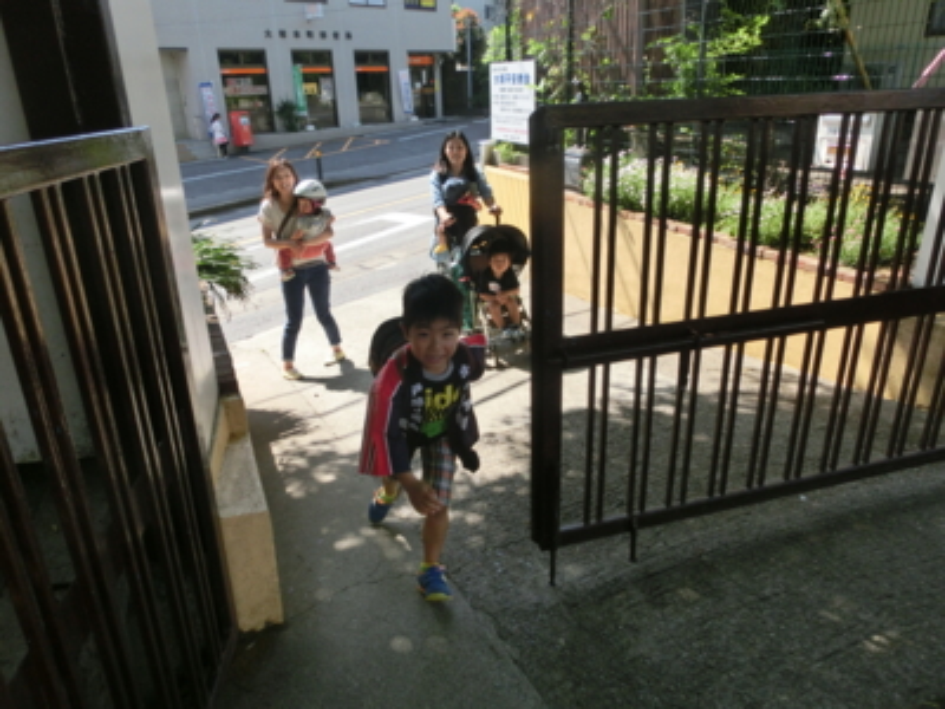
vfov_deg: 56.8
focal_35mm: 24
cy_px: 354
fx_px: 655
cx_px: 472
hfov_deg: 71.6
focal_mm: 4.24
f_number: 3
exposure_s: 1/640
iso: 80
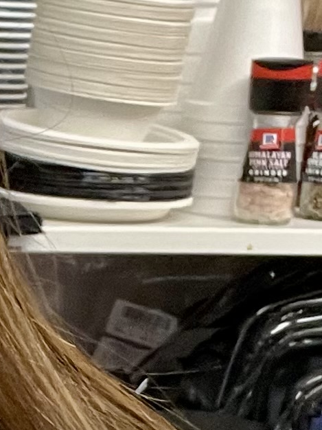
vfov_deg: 13.1
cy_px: 444
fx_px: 1837
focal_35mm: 148
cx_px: -419
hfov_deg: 9.1
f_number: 2.2
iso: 250
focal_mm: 2.71
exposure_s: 1/40
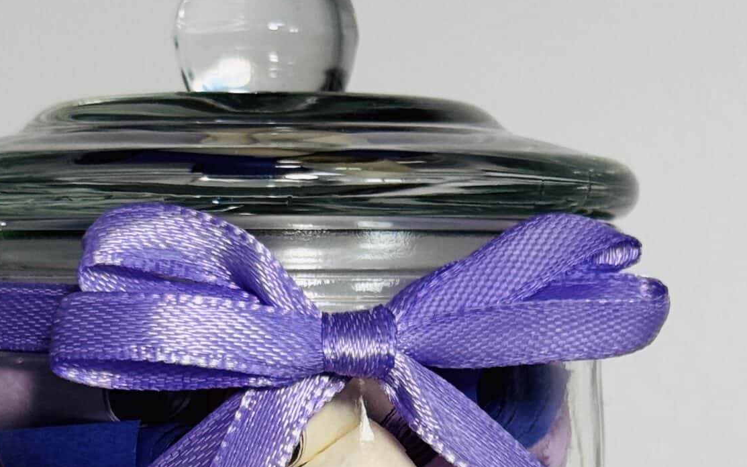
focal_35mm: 117
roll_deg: +2.4
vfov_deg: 10.8
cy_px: 690
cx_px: 314
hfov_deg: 17.8
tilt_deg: -9.2
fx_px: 2382
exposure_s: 1/50
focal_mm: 6.76
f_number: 1.78
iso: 64
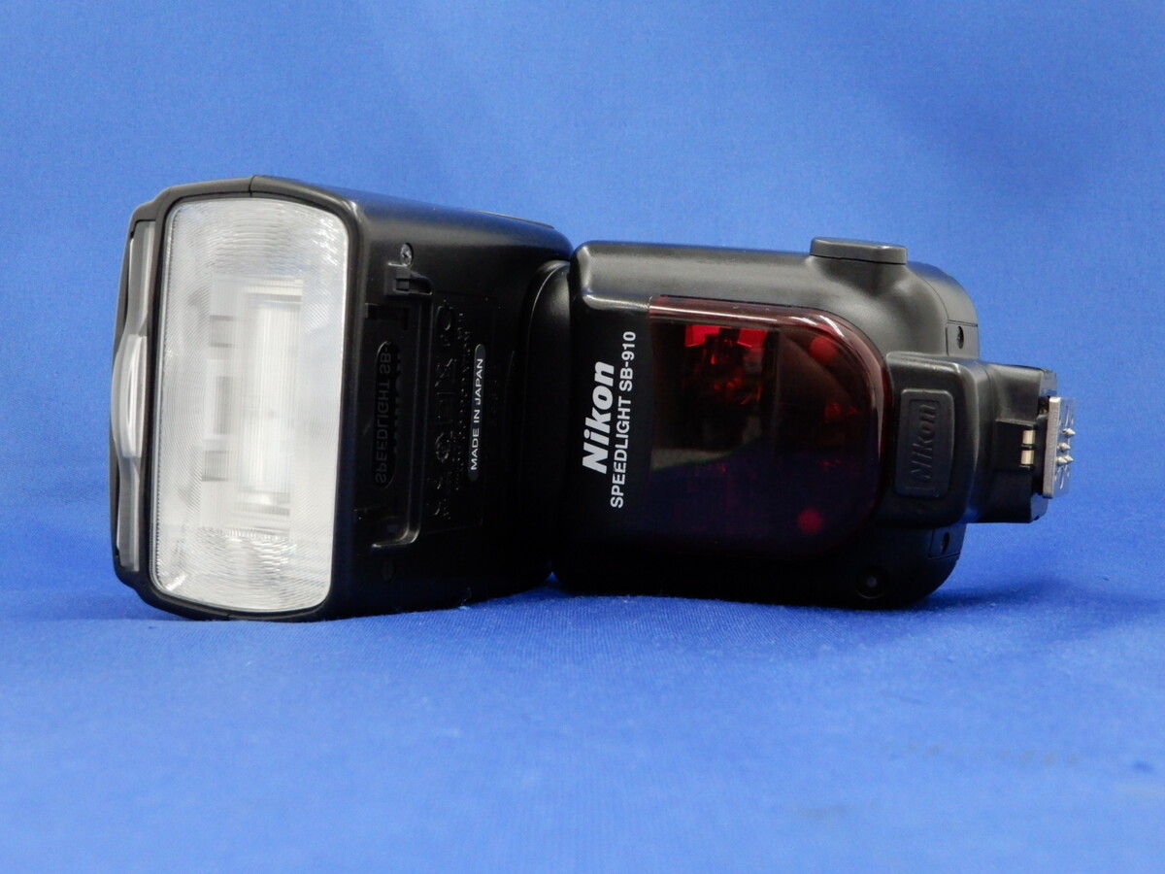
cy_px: 437
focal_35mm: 45
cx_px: 582
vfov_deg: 32.2
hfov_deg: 42.1
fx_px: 1514
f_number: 4.5
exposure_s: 1/50
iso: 800
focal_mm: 8
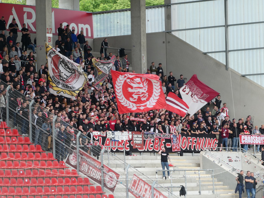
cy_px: 99
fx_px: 1762
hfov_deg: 8.6
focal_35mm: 231
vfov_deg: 6.4
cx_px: 132
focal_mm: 41.4
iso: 80
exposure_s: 1/100
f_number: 5.6
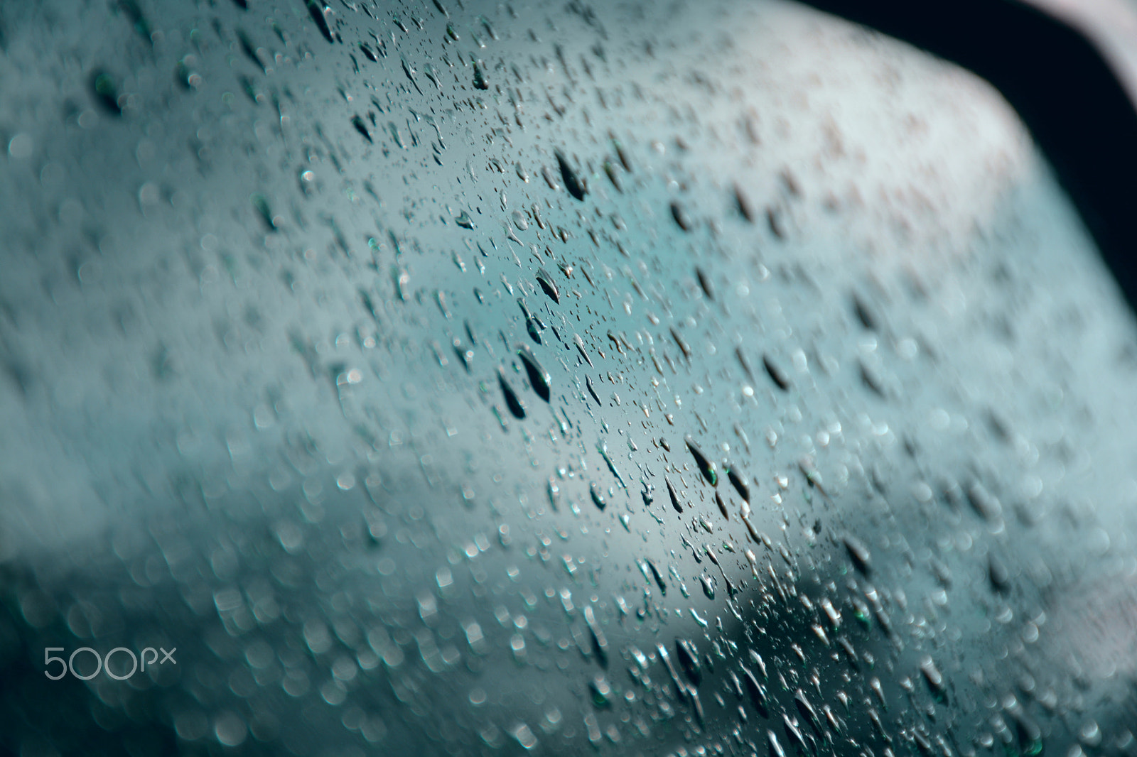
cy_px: 378
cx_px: 568
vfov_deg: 6.5
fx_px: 6631
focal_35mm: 210
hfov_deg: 9.8
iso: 200
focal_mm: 140
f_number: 7.1
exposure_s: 1/800
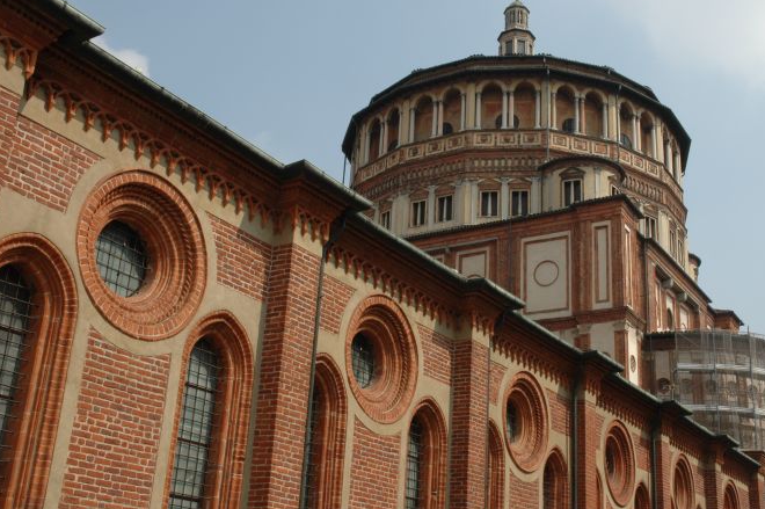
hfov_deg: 41.5
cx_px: 411
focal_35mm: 48
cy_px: 241
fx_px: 1010
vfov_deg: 28.3
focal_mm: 29
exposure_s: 1/100
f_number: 18
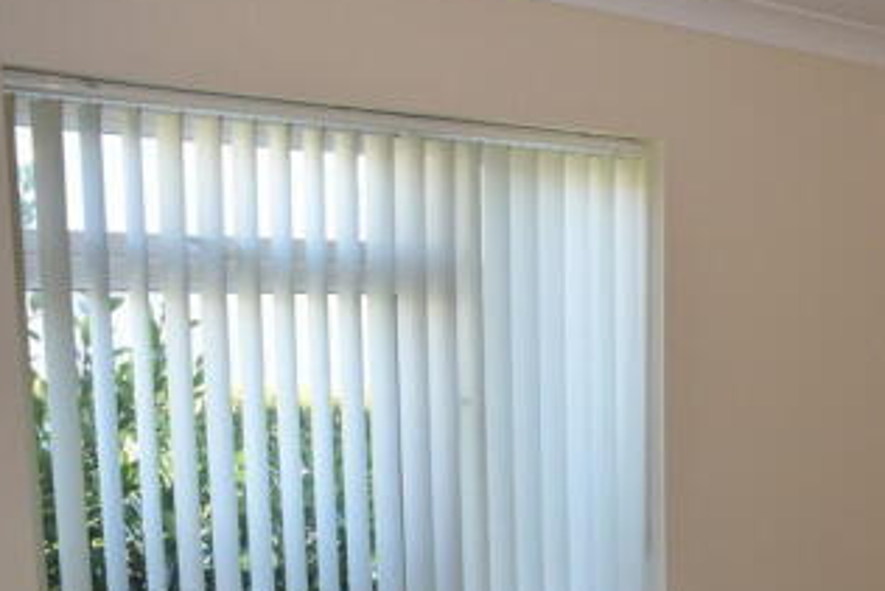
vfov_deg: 23.5
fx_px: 1377
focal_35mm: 56
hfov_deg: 32.7
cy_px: 548
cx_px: 886
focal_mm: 18
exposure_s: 1/125
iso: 640
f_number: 5.6
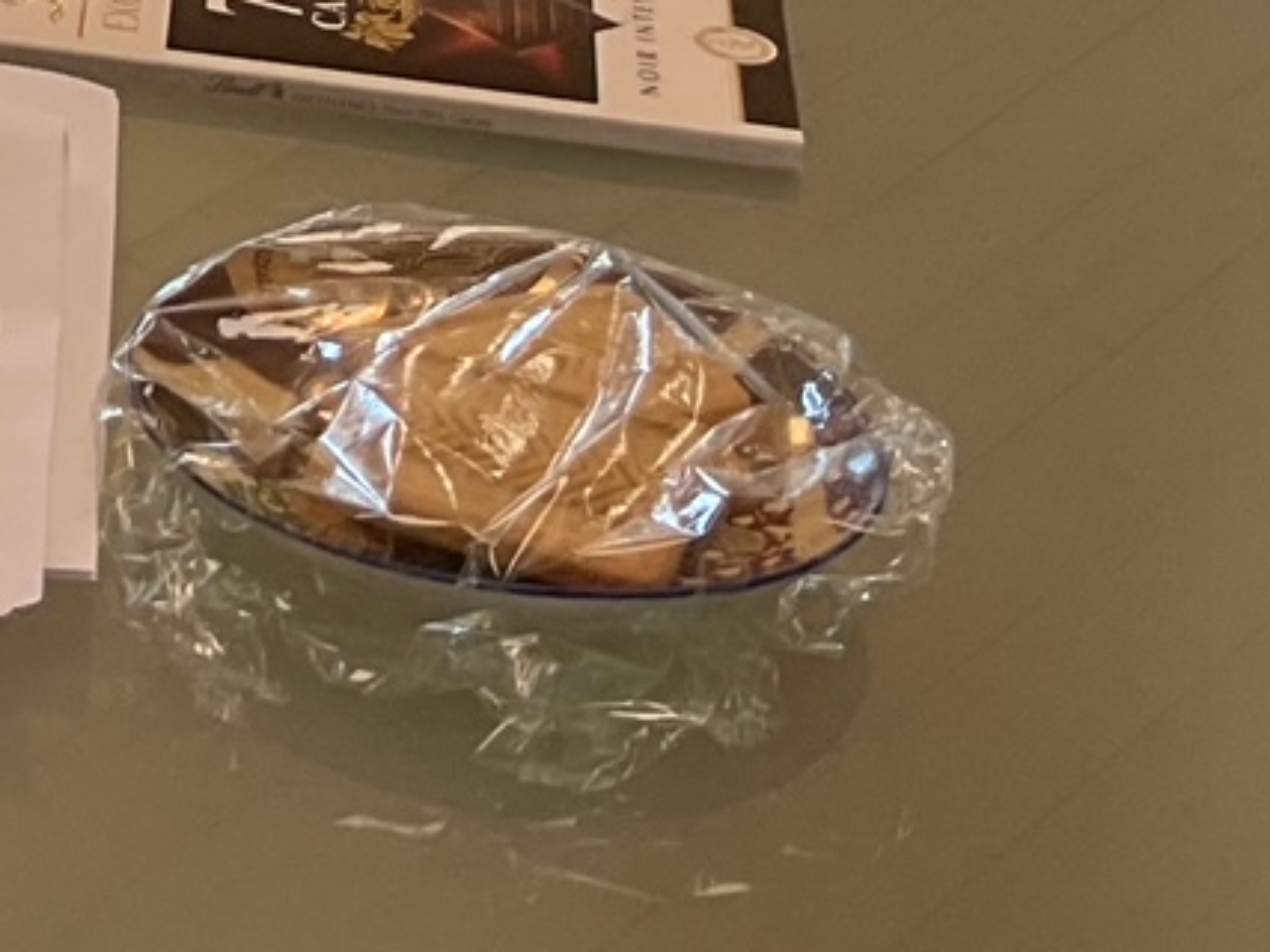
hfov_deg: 13.1
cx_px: -981
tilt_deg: -15.5
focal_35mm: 137
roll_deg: +0.0
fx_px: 5025
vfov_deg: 10.0
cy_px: -1012
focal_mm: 3
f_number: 1.8
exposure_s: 1/120
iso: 25
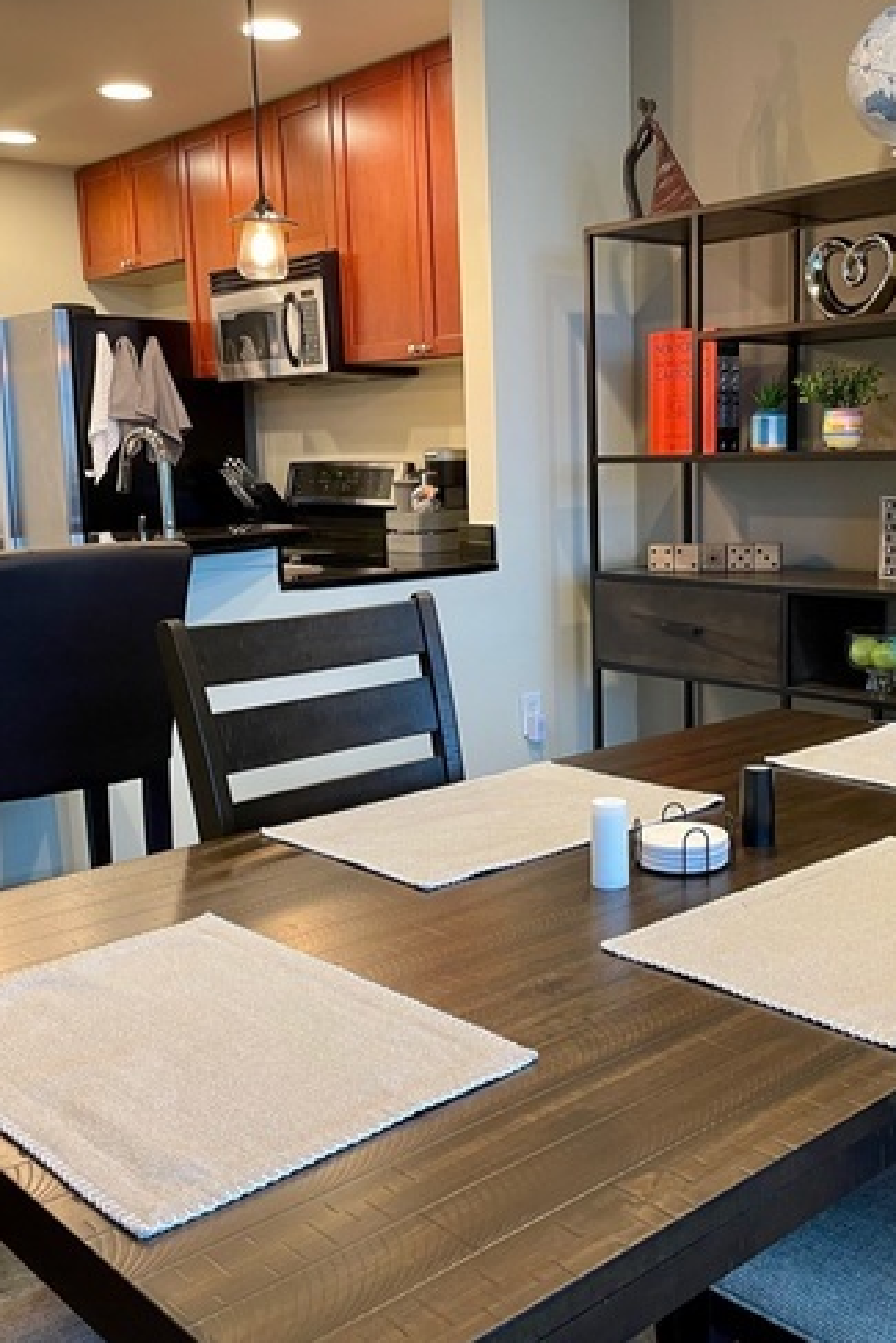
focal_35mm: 37
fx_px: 1380
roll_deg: +1.3
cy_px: 665
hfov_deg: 35.7
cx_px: 567
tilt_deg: -8.8
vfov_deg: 51.9
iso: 160
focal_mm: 4.2
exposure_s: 1/60
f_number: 1.6
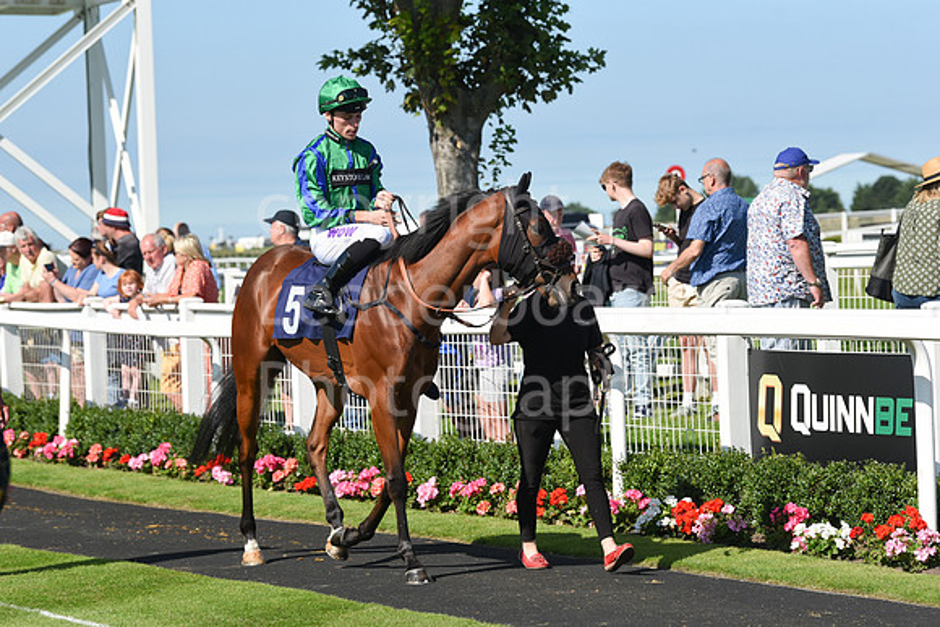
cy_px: 314
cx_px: 470
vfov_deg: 10.2
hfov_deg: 15.2
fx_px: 3526
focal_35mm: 135
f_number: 6.3
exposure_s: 1/2000
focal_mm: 135
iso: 400
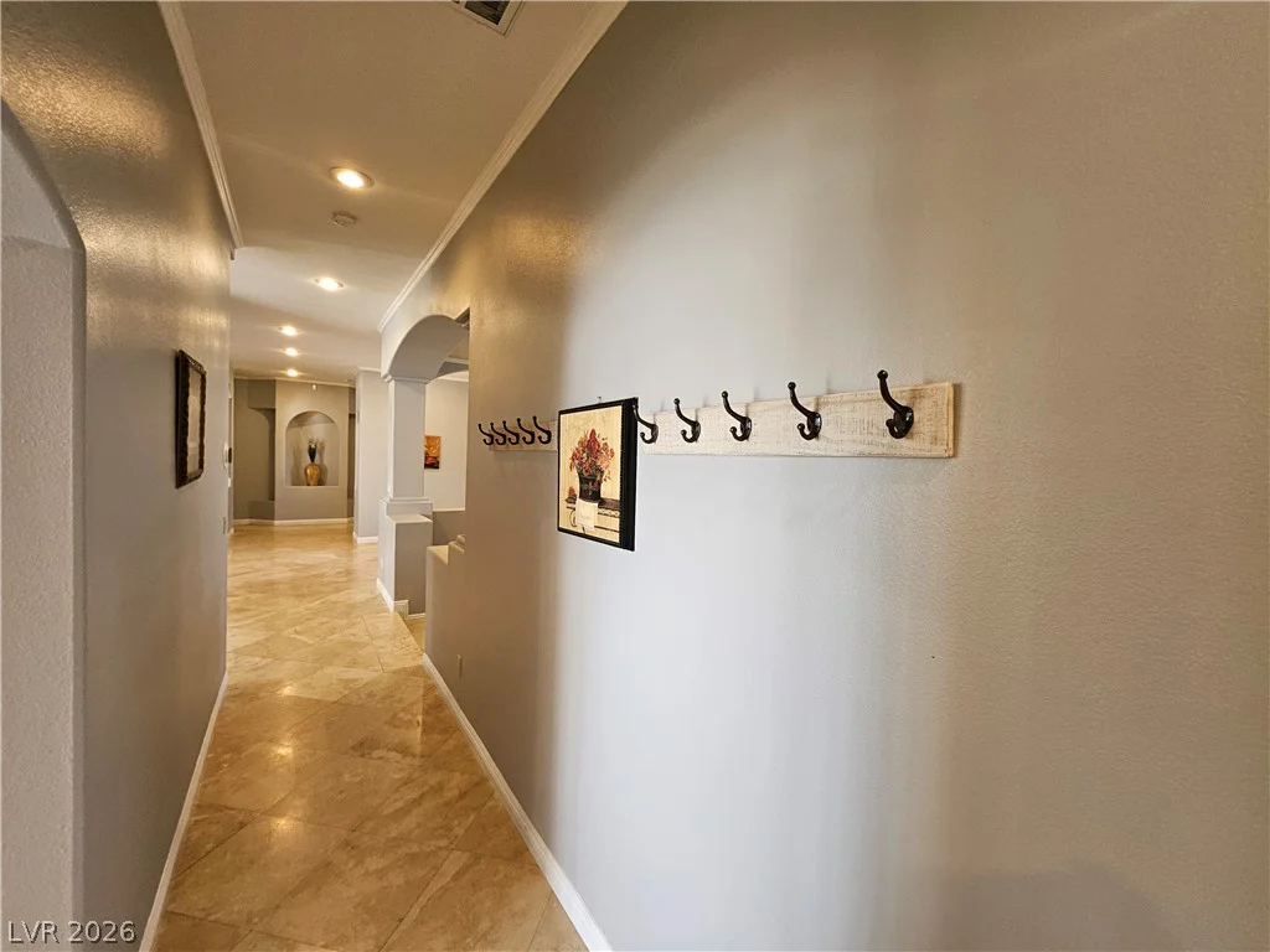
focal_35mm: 13
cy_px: 476
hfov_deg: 106.2
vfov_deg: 89.9
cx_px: 635
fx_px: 477
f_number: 2.2
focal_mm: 1.7
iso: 160
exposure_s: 1/60
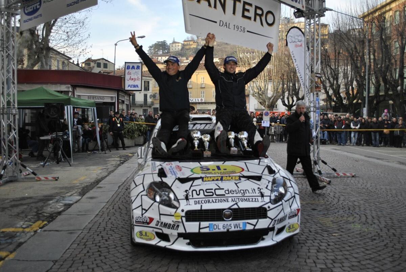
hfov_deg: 57.1
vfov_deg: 40.2
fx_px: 373
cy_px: 136
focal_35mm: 33
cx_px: 203
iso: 200
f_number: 4
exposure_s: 1/500
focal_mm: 22
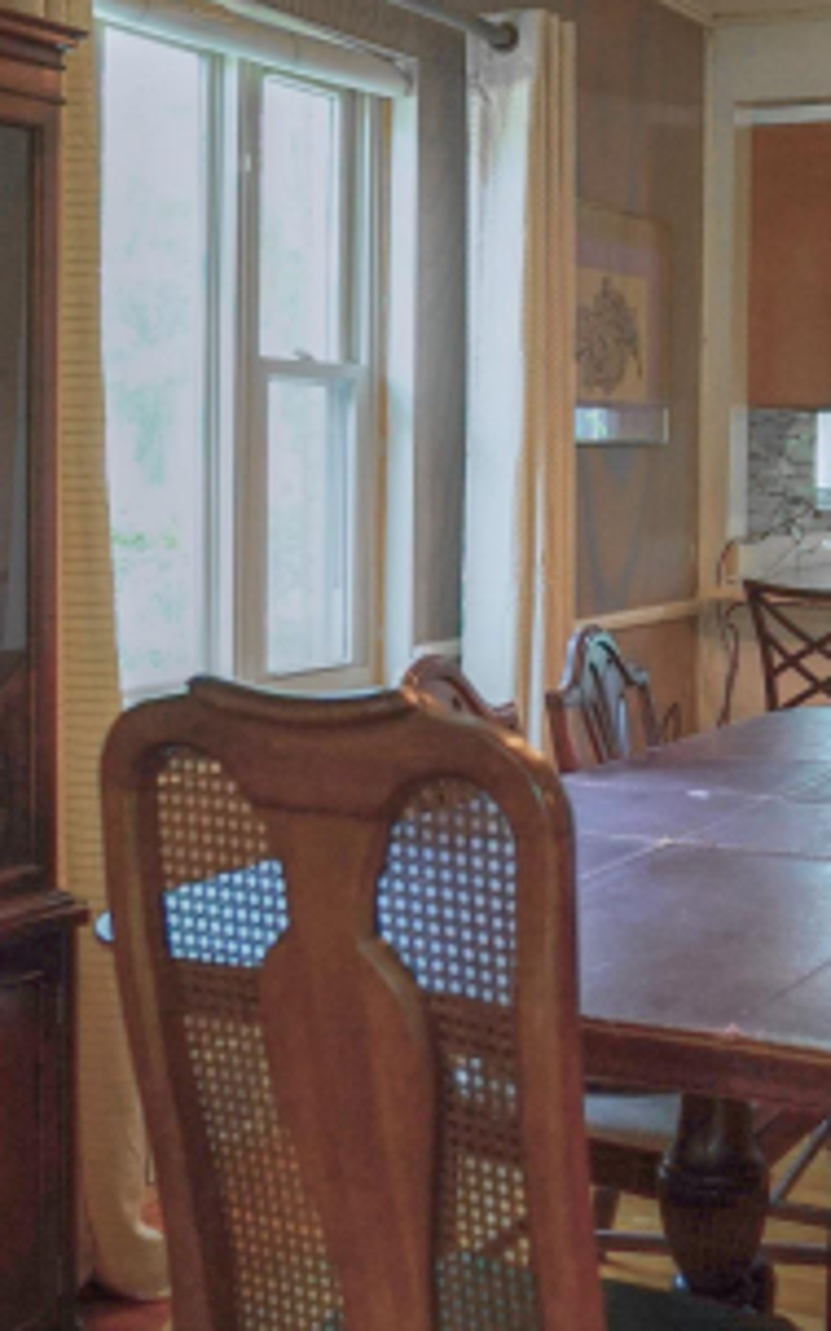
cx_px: 640
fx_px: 1923
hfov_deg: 24.1
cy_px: 510
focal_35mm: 53
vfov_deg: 38.0
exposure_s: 1/160
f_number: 3.2
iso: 1600
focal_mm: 21
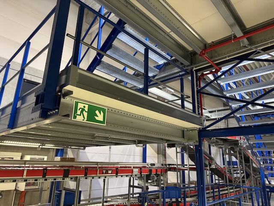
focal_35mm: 24
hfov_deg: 71.6
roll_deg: -2.9
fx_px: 190
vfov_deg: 56.8
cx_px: 137
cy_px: 103
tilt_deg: +17.6
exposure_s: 1/50
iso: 800
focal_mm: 6.76
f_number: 1.78
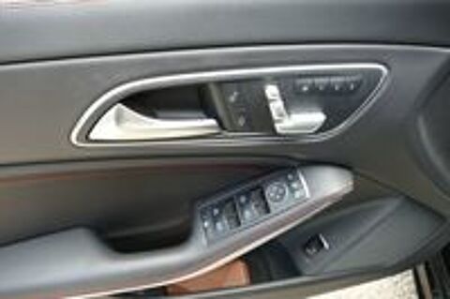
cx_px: 225
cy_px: 150
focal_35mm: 25
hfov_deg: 71.6
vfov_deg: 51.2
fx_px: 312
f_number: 2.8
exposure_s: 1/100
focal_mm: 9.12
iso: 125
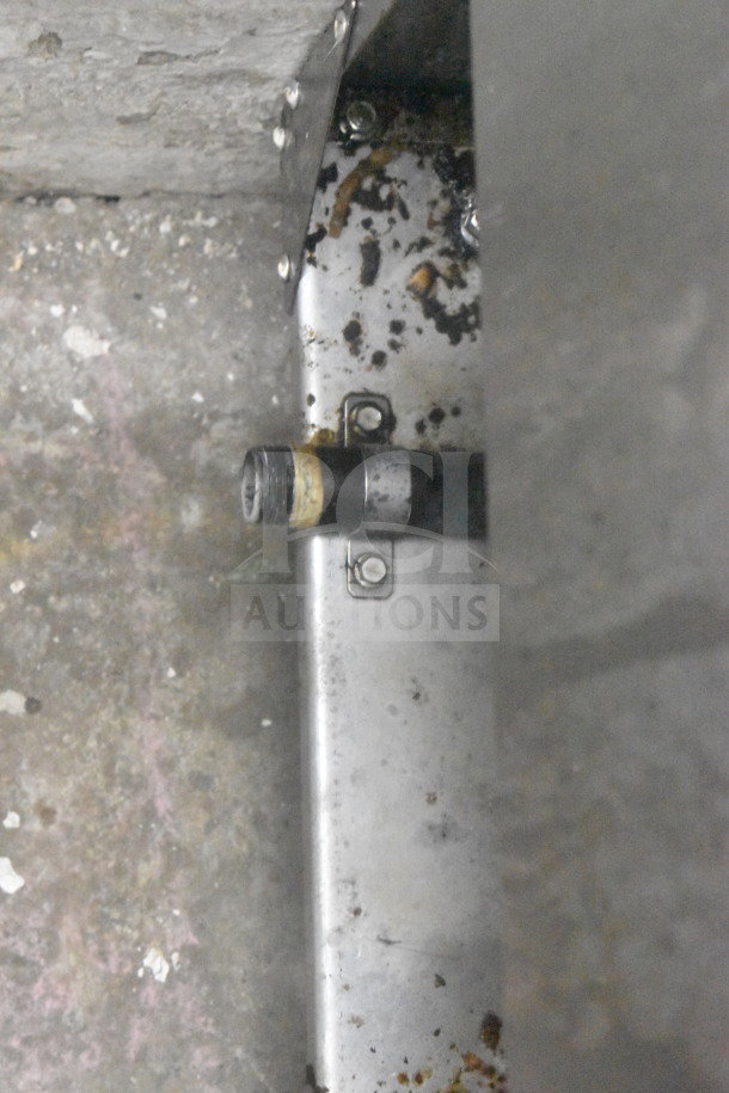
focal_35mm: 82
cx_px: 364
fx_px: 2506
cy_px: 546
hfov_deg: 16.6
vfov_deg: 24.6
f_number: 5.6
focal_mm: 55
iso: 25600
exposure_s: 1/15
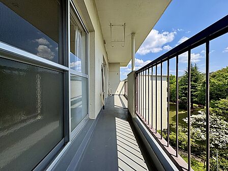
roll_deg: +0.8
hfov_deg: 102.1
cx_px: 114
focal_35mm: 14
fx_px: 92
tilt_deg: -0.6
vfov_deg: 85.7
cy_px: 86
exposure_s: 1/2146
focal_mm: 2.22
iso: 50
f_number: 2.2
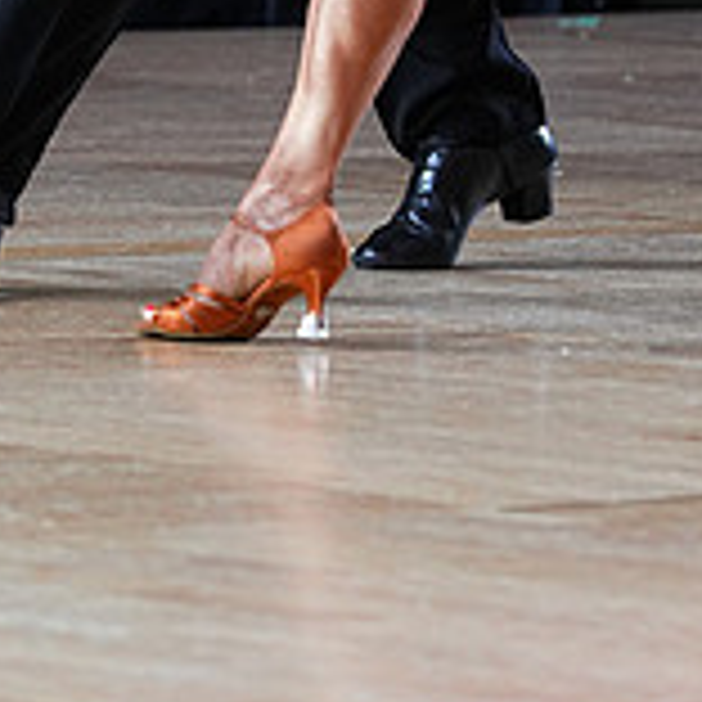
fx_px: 11885
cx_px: 295
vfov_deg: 3.4
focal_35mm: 518
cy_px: -486
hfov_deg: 3.4
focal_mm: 164
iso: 1250
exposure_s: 1/500
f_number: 4
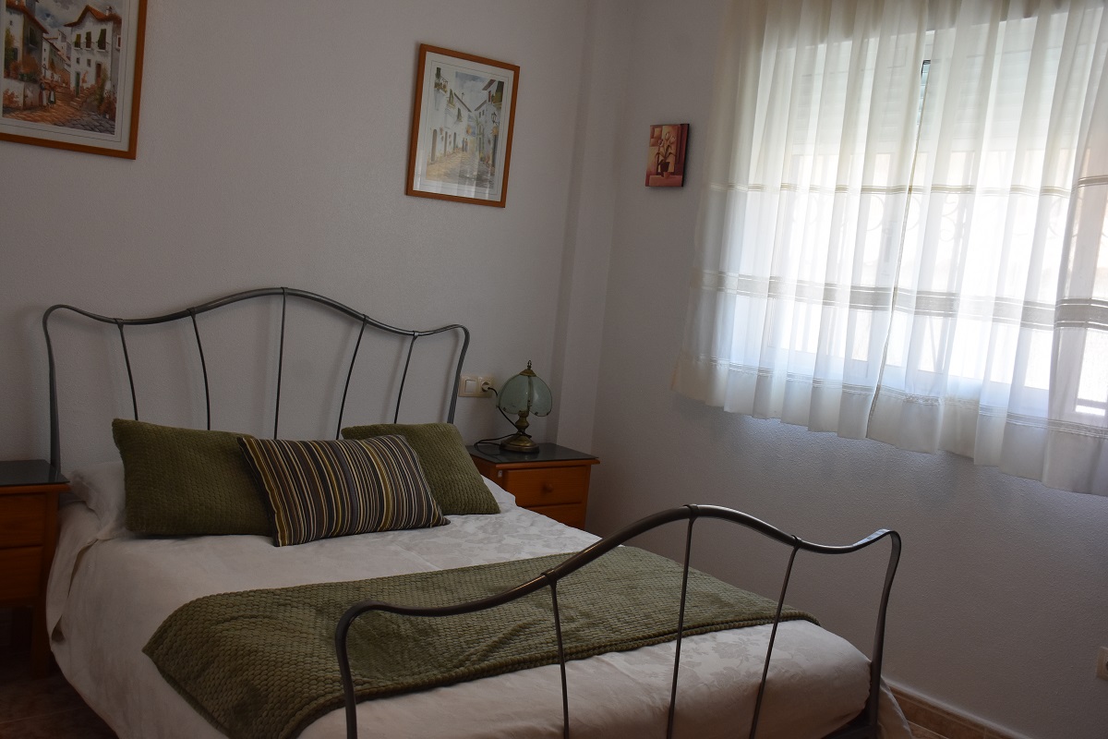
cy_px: 370
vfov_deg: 38.4
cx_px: 554
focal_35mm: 34
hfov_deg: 55.1
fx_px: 1062
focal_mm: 23
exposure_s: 1/160
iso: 800
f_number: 6.3
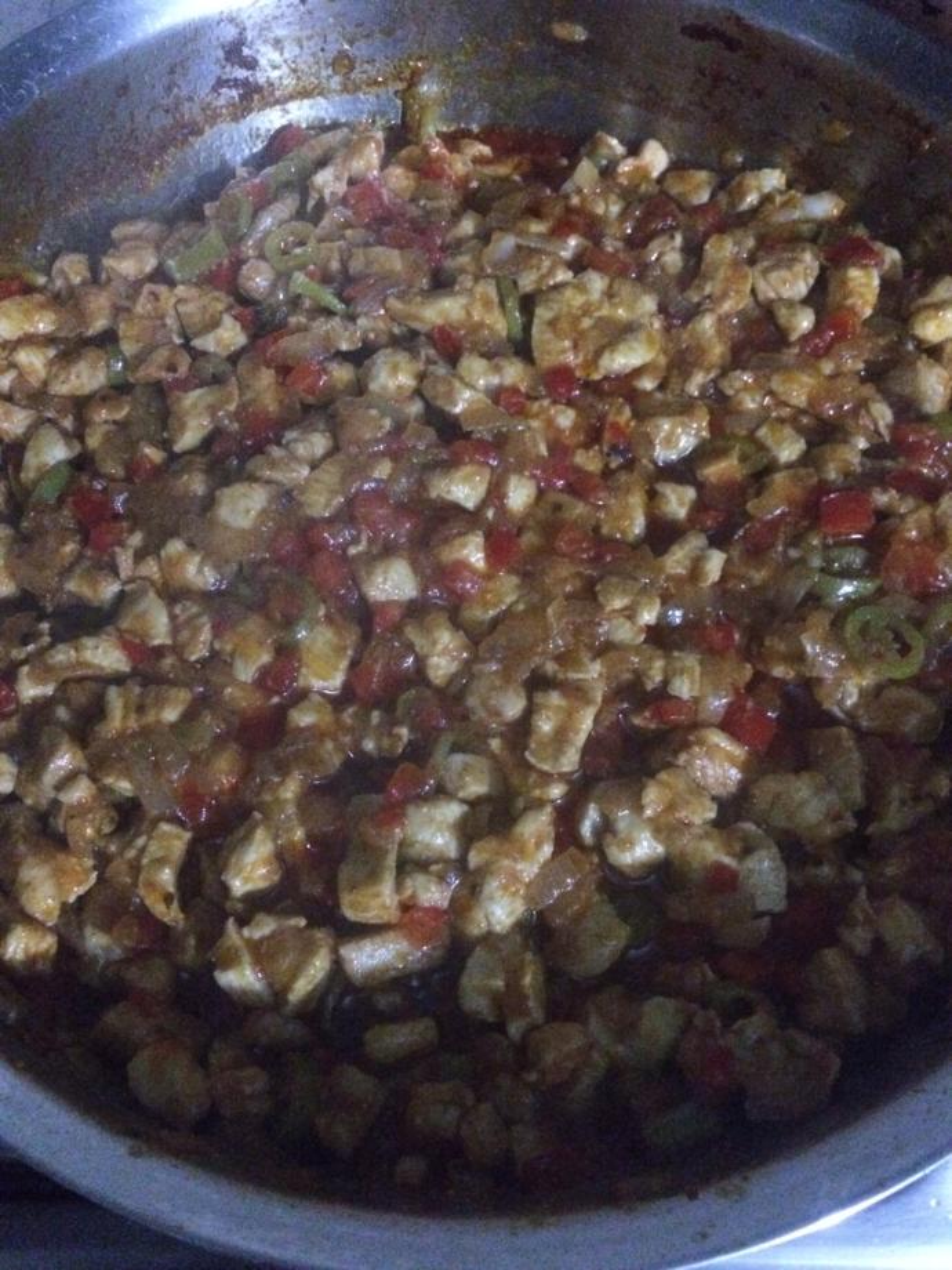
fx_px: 1063
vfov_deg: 61.7
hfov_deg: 48.2
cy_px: 635
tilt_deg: -66.6
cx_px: 476
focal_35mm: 29
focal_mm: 4.15
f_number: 2.2
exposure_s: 1/17
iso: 1000
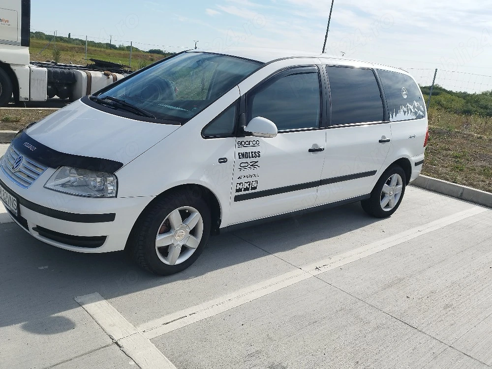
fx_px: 341
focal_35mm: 24
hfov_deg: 71.6
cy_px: 184
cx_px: 246
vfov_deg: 56.8
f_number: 1.89
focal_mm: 5.89
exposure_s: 1/1111
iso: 50
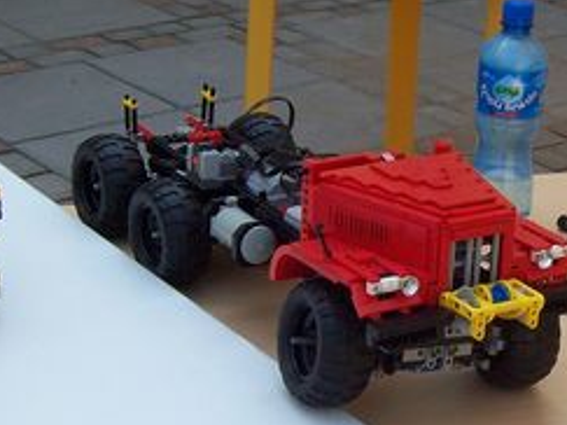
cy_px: 243
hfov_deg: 20.5
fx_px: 1555
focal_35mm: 95
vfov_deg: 15.5
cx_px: 436
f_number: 4.8
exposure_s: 1/317
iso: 80
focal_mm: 6
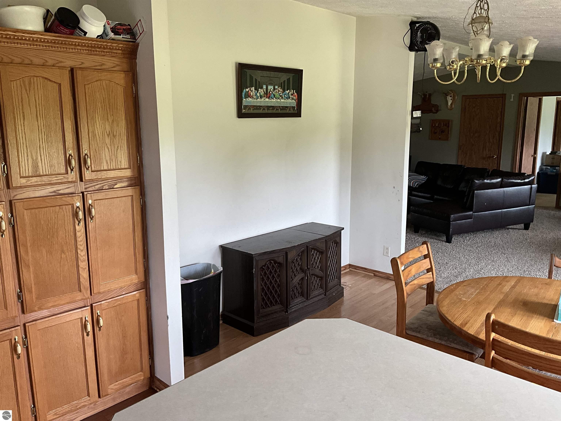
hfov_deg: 61.7
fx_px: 470
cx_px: 280
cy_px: 210
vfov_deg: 48.2
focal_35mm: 29
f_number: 1.8
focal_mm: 3
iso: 80
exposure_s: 1/60
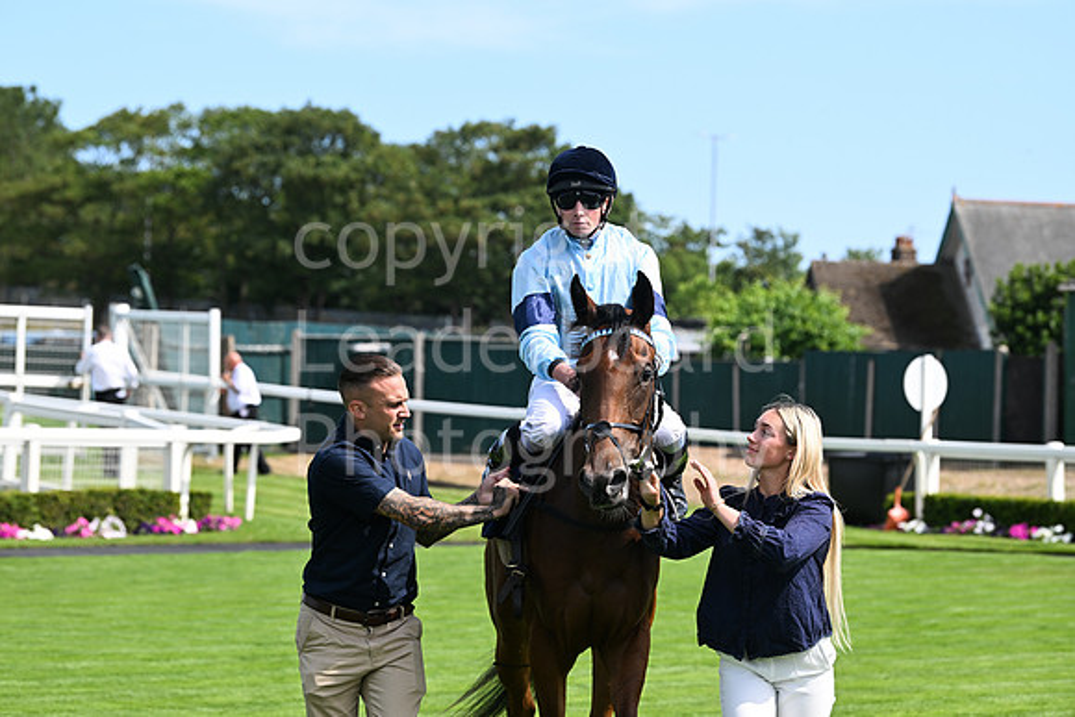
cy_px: 358
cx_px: 538
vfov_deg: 10.2
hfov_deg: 15.2
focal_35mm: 135
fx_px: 4032
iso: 400
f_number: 5.6
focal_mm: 135
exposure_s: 1/1600
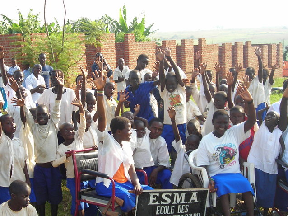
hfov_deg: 31.6
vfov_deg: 24.0
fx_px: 507
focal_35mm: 61
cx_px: 109
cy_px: 114
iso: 75
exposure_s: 1/265
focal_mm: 6.3
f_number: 3.2
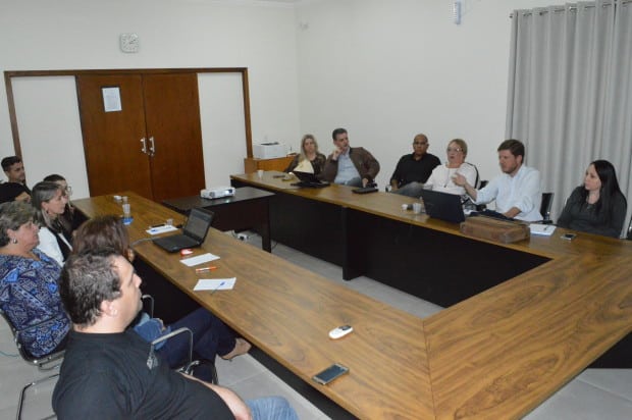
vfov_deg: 47.8
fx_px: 473
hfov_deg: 67.4
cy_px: 210
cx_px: 316
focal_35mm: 27
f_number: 13
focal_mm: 18
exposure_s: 1/200
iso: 6400
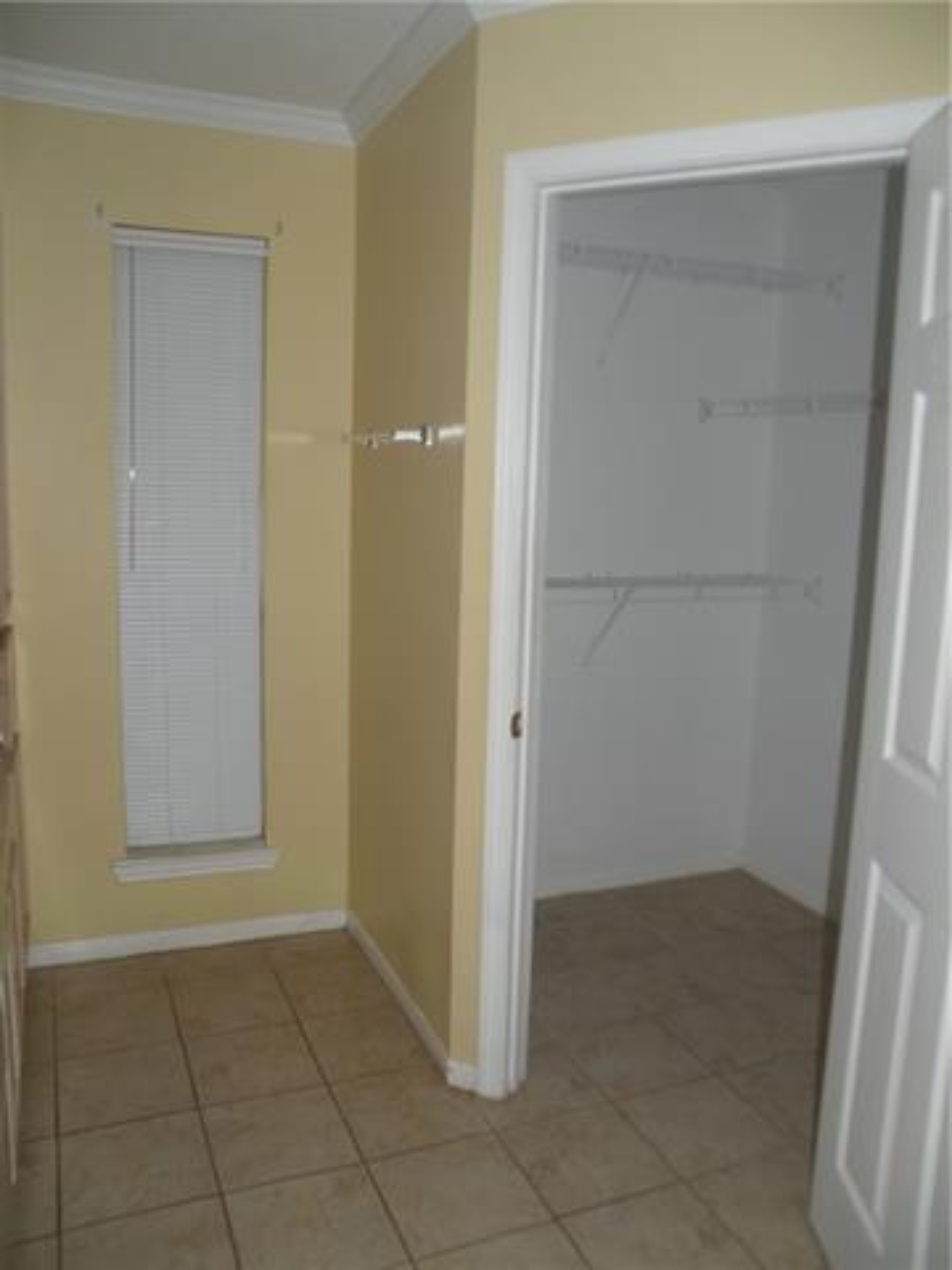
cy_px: 635
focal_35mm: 27
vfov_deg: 65.3
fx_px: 990
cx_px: 476
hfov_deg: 51.4
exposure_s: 1/60
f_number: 2.8
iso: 64
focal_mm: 4.7
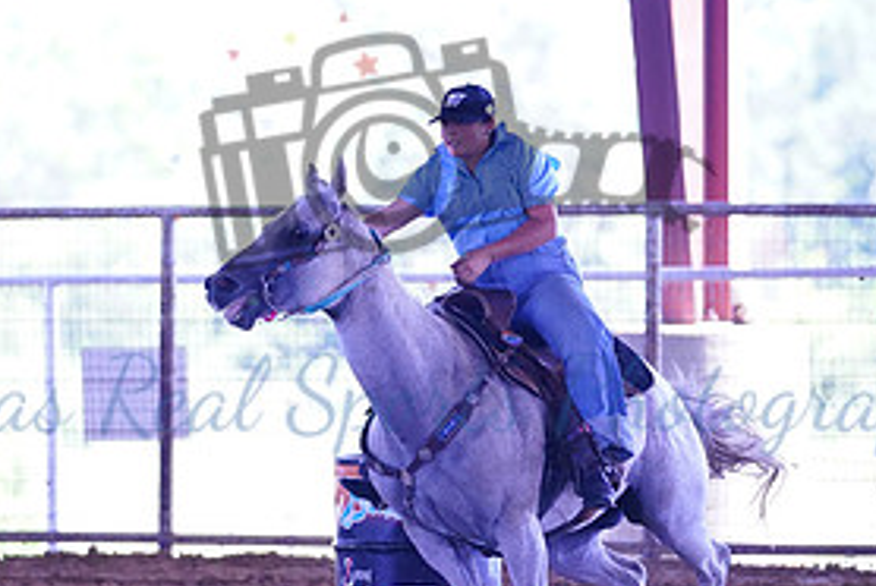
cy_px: 235
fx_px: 10157
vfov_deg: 3.3
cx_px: 447
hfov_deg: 4.9
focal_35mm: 417
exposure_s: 1/1250
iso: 2500
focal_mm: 200
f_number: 2.8
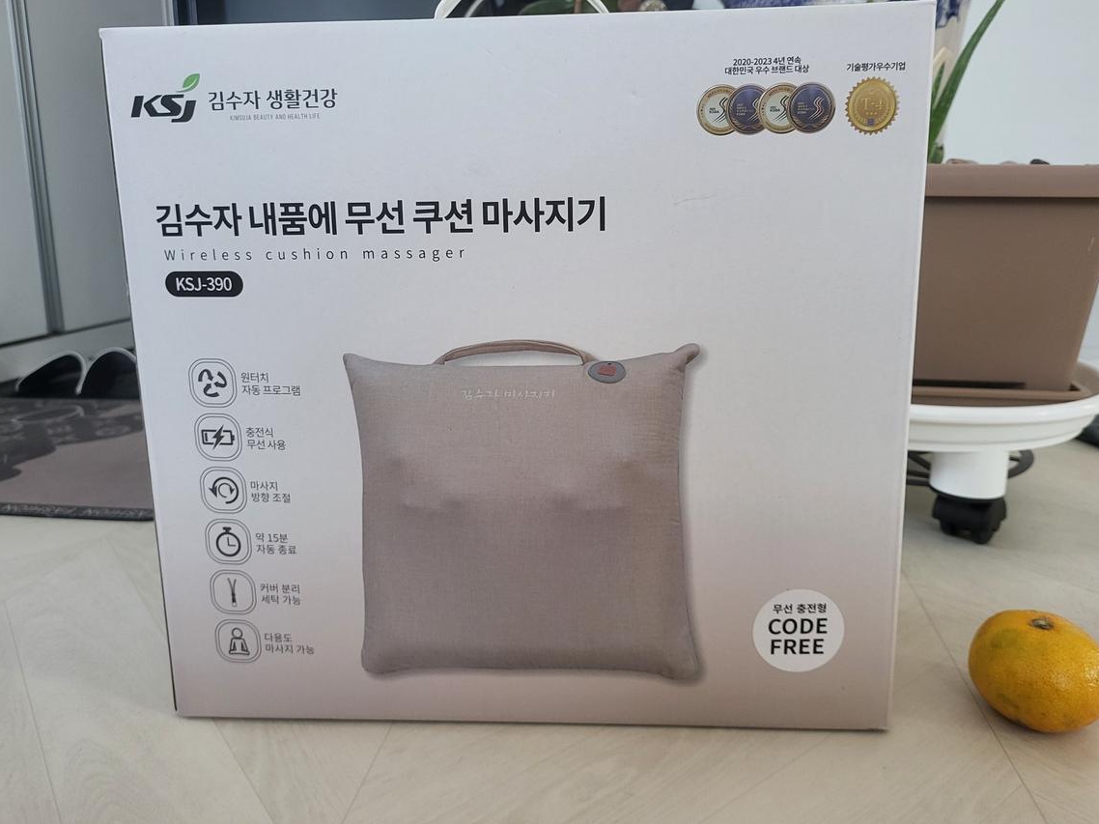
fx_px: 857
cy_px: 370
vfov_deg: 51.3
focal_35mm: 27
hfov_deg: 65.3
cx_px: 539
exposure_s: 1/40
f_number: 1.8
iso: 320
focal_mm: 5
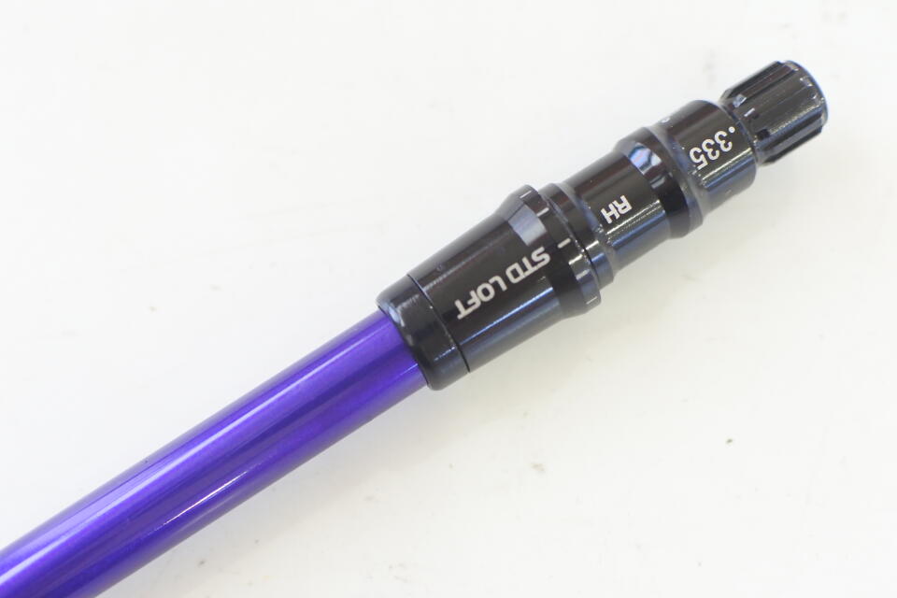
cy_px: 299
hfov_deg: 40.3
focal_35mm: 49
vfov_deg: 27.5
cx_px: 448
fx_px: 1221
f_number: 2.8
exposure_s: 1/125
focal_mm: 18.5
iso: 800
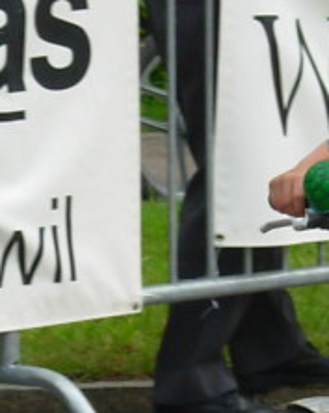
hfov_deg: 3.6
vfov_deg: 4.5
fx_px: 5281
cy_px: 359
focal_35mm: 433
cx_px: 483
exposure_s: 1/418
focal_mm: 15.9
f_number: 3.9
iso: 50
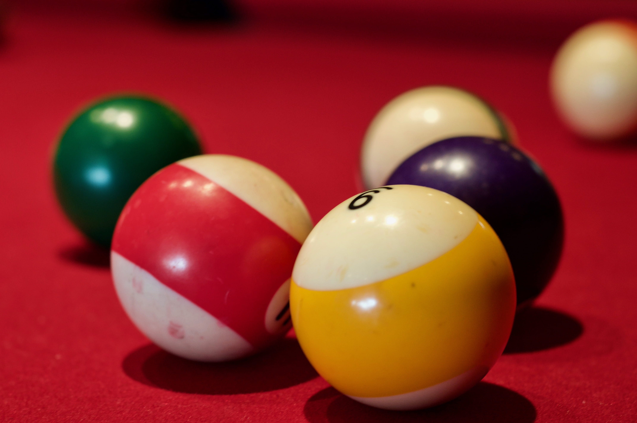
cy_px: 212
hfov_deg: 27.0
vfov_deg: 18.1
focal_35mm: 75
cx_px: 318
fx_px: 1325
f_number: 4
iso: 560
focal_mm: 50
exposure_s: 1/60
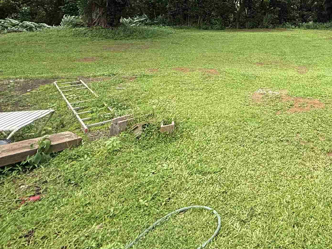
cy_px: -16
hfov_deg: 49.3
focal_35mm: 31
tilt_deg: +3.4
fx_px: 297
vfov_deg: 38.6
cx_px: 321
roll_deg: -0.4
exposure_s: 1/638
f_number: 2.2
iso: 64
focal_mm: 2.22
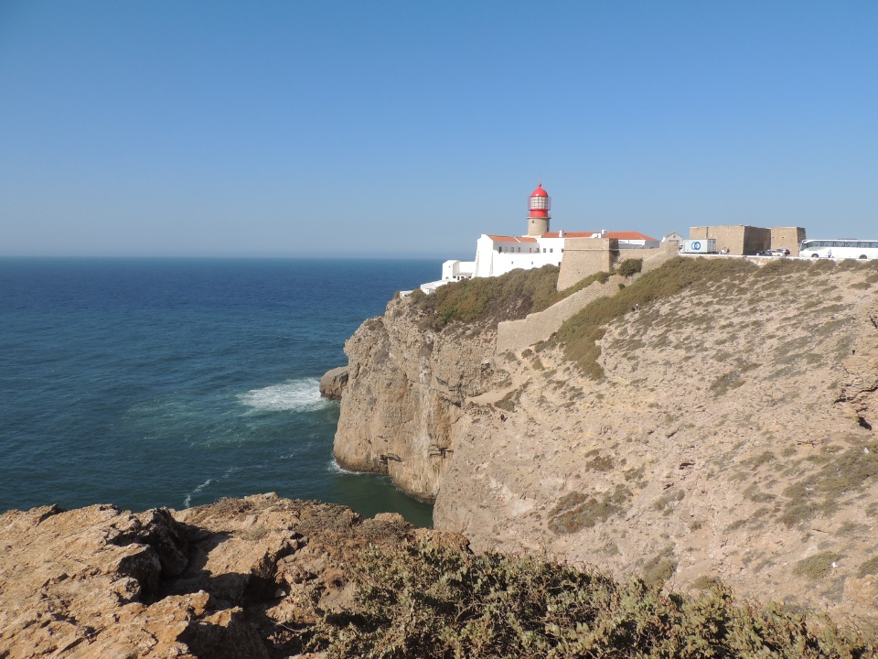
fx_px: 609
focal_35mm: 24
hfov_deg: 71.6
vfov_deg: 56.8
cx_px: 439
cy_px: 330
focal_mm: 4.3
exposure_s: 1/1250
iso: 100
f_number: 4.2
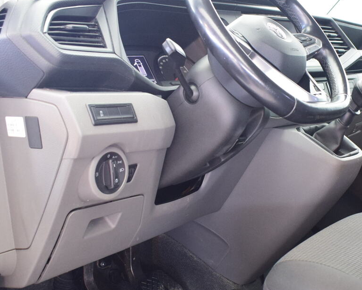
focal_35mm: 53
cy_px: 178
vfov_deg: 28.5
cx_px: 249
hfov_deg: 34.9
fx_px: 568
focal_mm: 18
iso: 1600
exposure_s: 1/40
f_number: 3.5
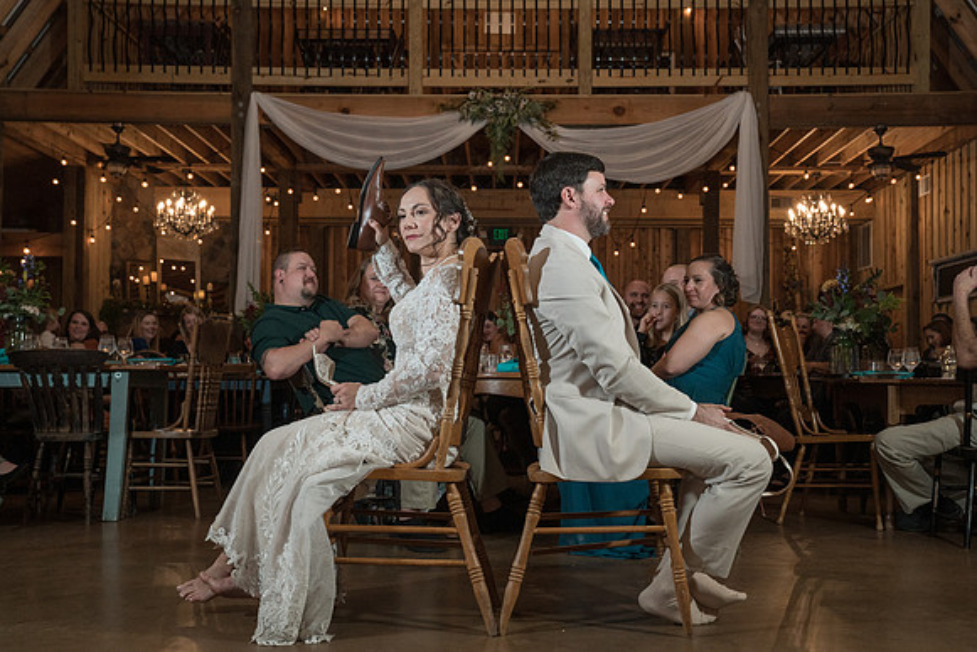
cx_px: 506
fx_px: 1078
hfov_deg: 48.7
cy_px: 338
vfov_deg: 33.6
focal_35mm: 40
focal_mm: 38
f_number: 5.6
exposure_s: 1/200
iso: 2000
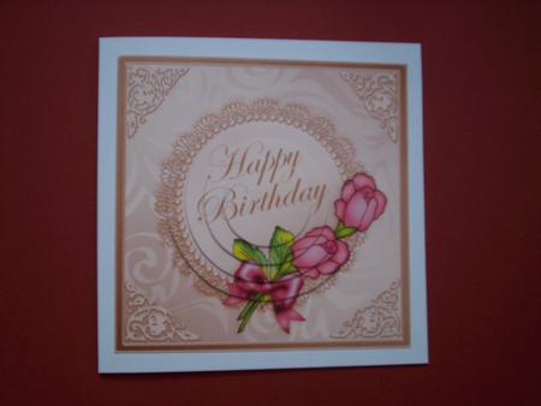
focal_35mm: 36
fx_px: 563
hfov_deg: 51.3
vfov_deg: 39.7
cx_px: 270
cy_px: 203
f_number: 4.5
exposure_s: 1/1656
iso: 100
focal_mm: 5.9
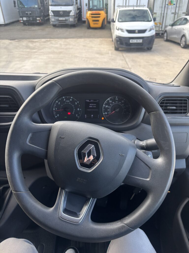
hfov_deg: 53.1
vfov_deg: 67.3
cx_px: 94
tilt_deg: -28.6
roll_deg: +0.0
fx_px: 189
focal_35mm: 26
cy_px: 126
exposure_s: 1/157
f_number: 1.6
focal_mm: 5.96
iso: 50
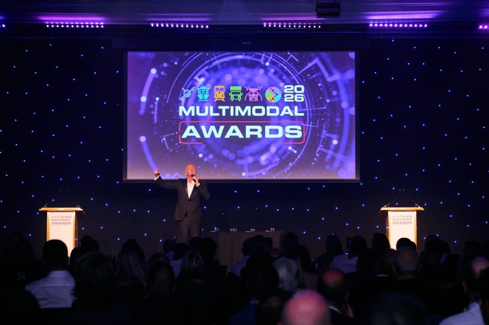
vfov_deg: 15.2
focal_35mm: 90
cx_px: 244
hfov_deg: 22.6
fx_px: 1221
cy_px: 162
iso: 800
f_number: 4
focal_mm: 90
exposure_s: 1/160
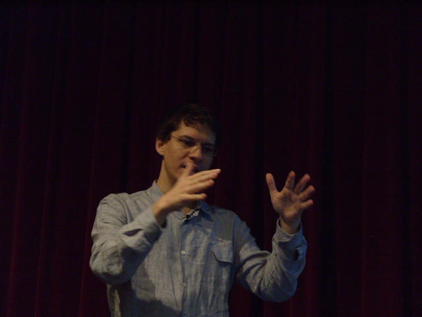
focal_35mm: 85
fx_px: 1036
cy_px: 158
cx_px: 211
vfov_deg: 17.4
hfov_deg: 23.0
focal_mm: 18.9
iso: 400
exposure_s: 1/20
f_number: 3.4
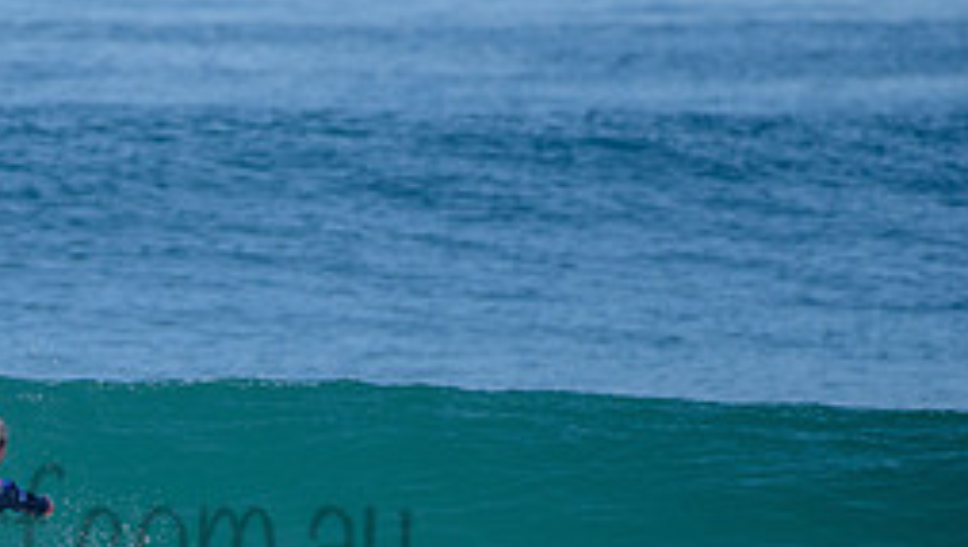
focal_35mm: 1199
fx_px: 30811
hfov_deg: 1.8
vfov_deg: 1.0
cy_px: 492
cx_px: 8
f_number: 5.6
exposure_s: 1/2500
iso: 250
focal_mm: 500
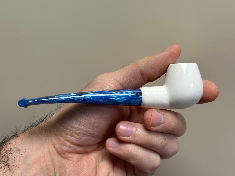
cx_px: 118
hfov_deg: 39.7
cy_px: 88
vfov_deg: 30.3
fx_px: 326
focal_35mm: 48
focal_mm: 6.86
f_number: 1.78
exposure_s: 1/121
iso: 80
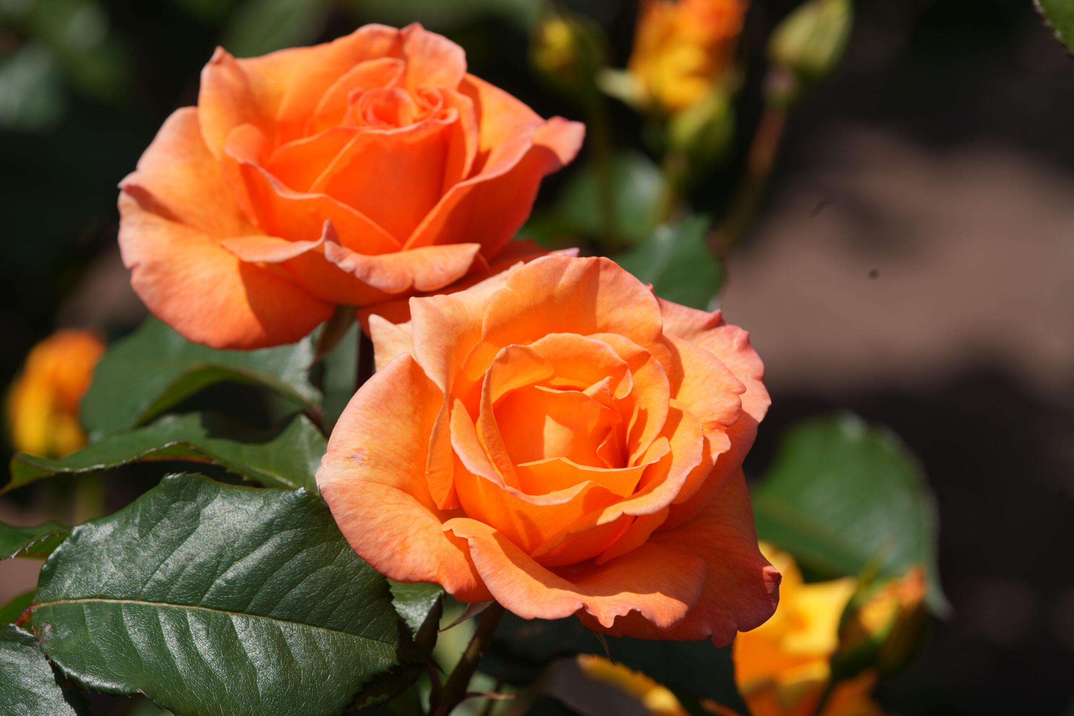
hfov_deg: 11.4
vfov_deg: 7.6
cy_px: 358
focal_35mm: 180
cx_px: 537
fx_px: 5370
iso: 160
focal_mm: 180
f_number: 8
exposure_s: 1/500
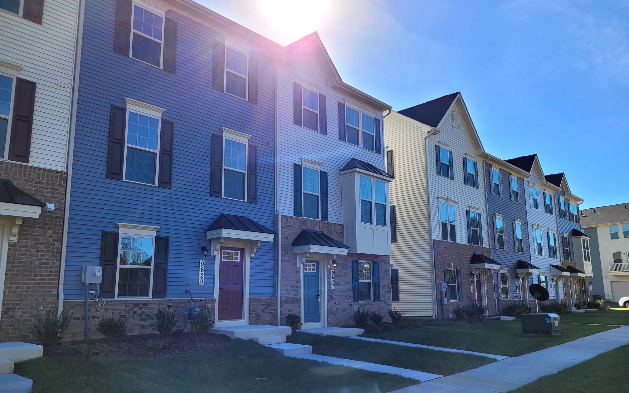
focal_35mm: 28
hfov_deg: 66.5
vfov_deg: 44.5
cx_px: 313
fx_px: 480
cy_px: 217
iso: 40
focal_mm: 5.4
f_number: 1.8
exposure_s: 1/1709
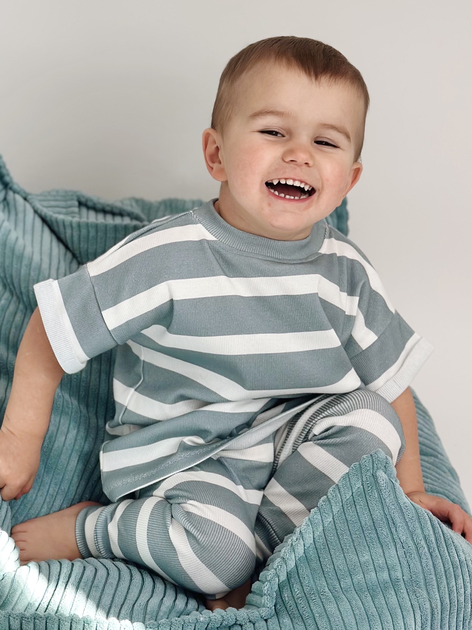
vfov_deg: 39.7
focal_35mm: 48
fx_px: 873
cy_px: 315
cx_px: 236
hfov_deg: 30.3
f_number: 1.78
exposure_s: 1/139
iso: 125
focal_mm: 6.86
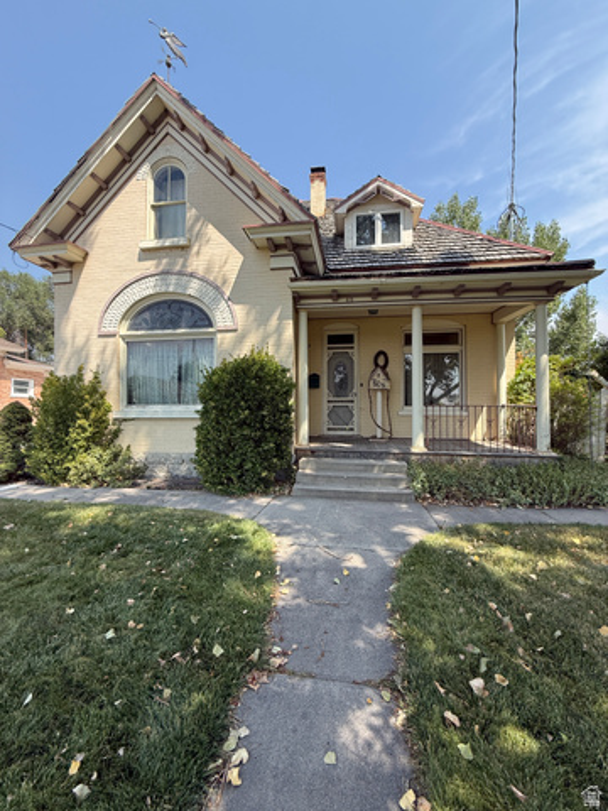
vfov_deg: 102.1
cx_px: 304
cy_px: 406
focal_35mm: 14
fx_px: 328
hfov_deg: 85.7
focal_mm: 2.22
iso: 50
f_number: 2.2
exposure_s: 1/631
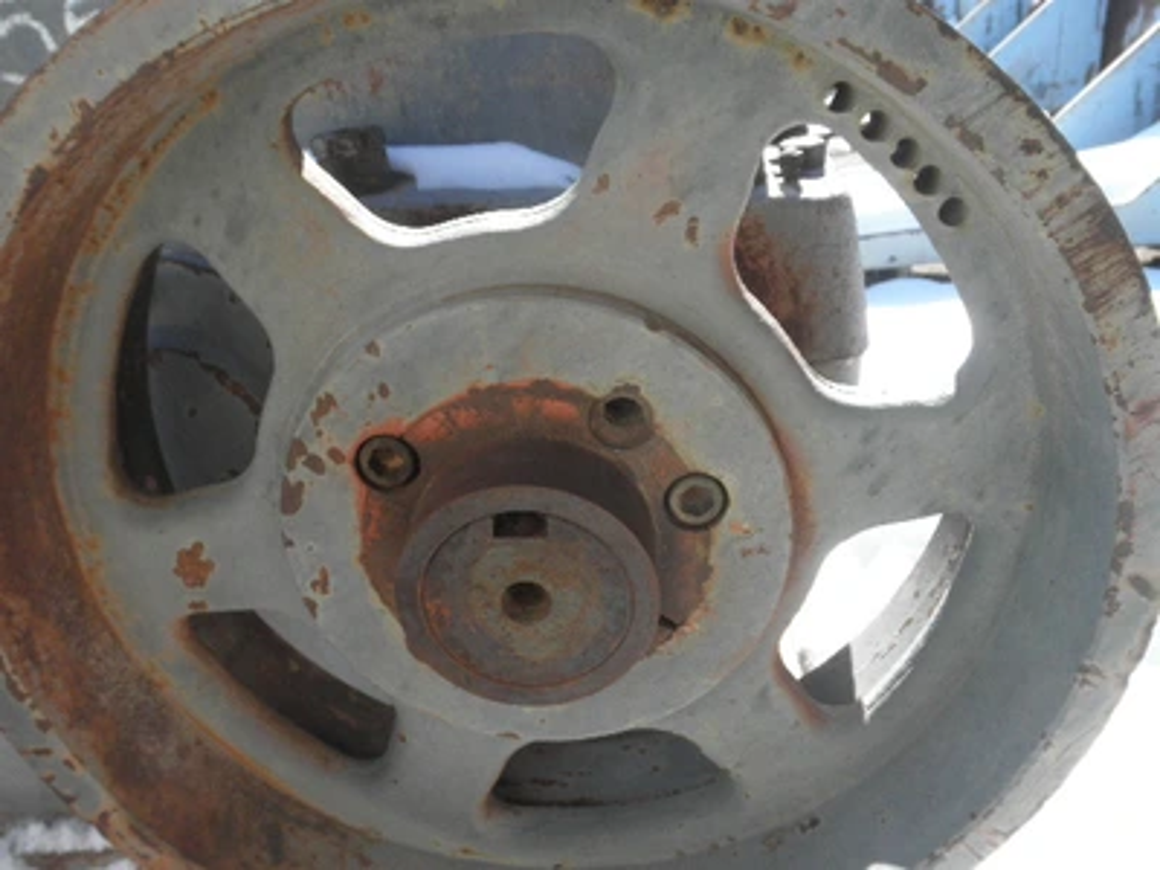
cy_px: 435
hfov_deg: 63.4
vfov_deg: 49.7
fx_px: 938
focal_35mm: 28
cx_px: 580
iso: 64
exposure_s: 1/250
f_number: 3
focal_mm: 5
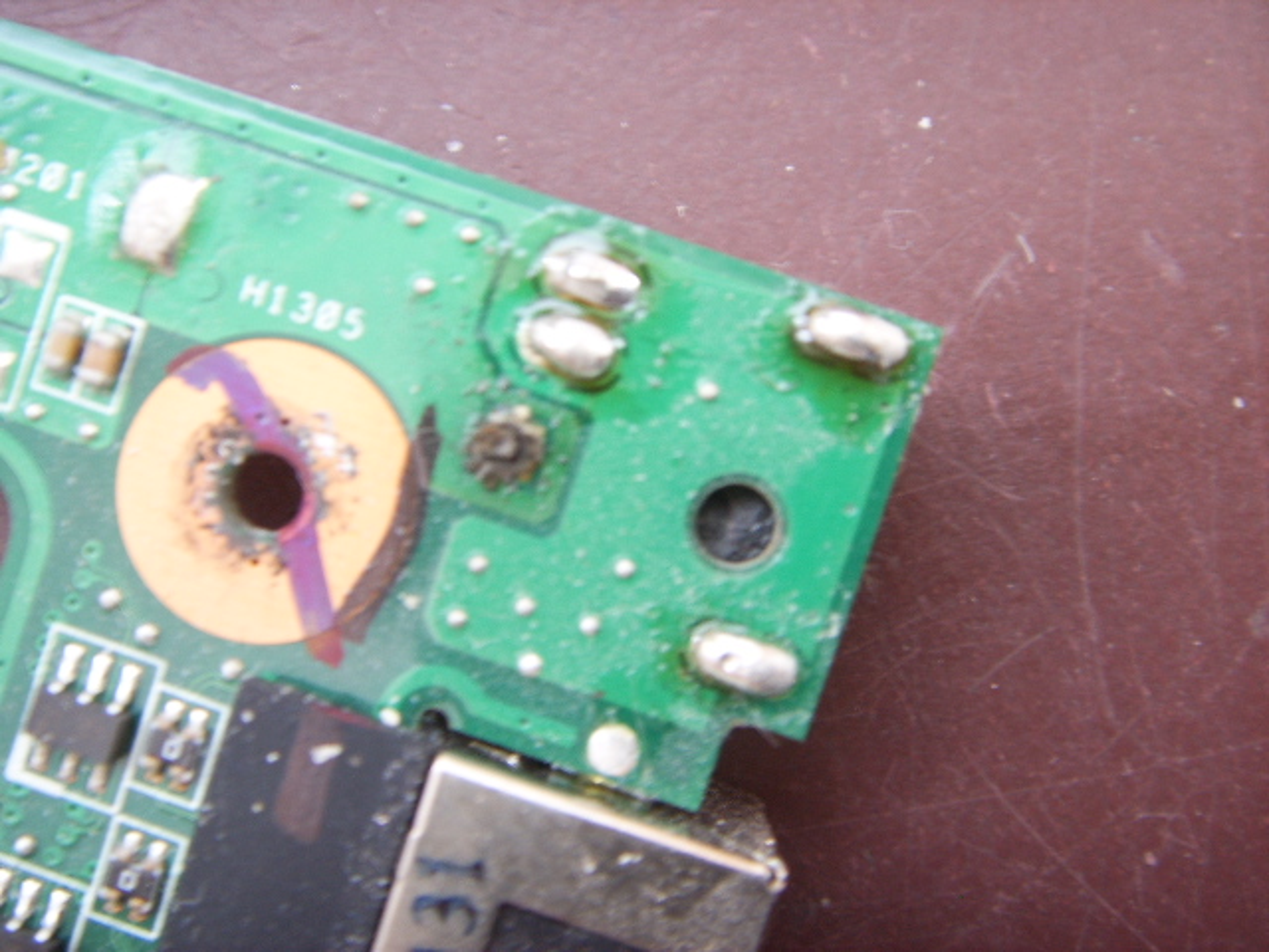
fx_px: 1430
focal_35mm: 39
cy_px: 476
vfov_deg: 36.8
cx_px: 634
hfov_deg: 47.9
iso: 63
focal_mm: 6.6
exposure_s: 1/3
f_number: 3.5
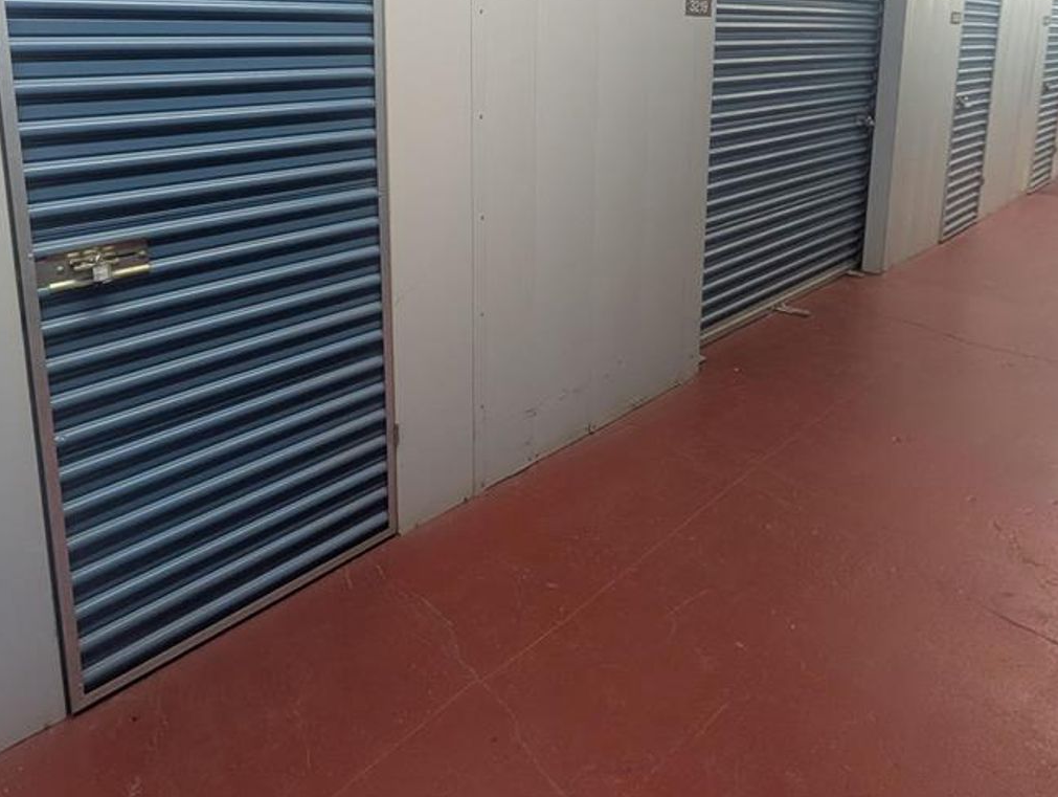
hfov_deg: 81.6
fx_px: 581
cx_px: 348
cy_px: 171
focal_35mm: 19
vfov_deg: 63.5
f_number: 1.7
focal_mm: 2.02
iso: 239
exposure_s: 1/40
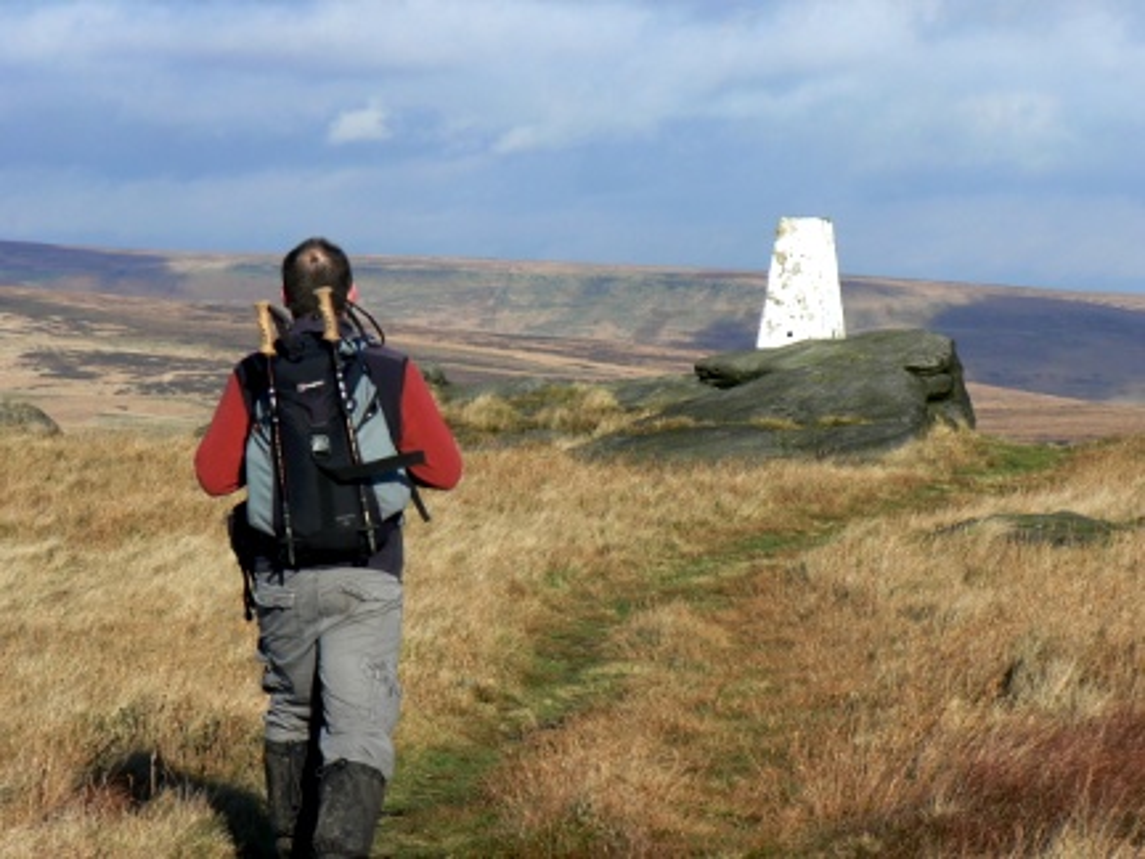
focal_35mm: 190
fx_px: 6285
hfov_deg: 10.4
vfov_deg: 7.8
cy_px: 430
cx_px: 572
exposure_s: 1/400
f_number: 6.3
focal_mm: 31.6
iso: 80
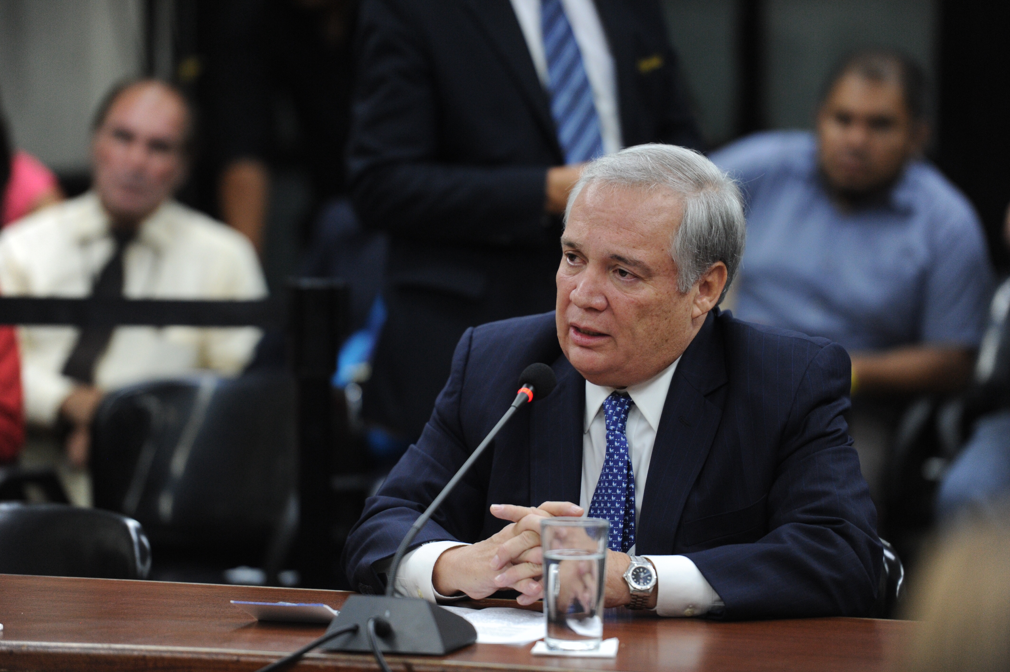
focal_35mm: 200
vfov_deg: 6.9
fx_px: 5607
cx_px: 505
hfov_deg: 10.3
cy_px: 336
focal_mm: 200
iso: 2500
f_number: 2.8
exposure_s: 1/500
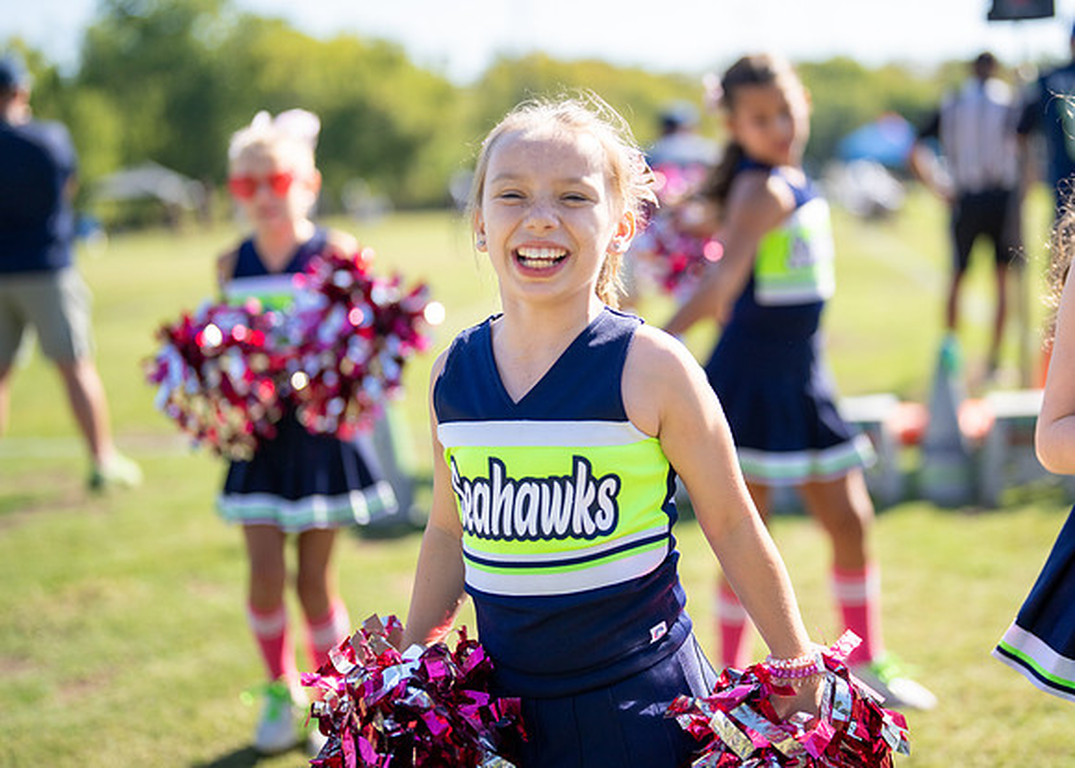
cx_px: 631
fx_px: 1787
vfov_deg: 24.2
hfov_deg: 33.4
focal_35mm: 59
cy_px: 341
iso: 250
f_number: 1.2
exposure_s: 1/10000
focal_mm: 50
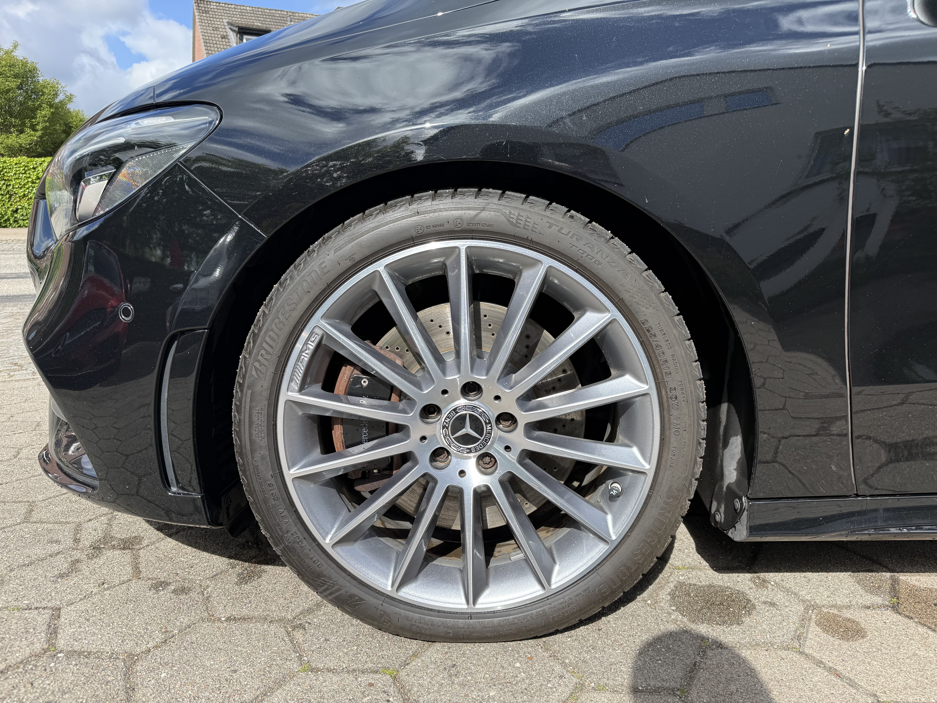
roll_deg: +0.4
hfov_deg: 71.6
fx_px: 650
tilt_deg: -12.2
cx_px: 468
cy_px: 352
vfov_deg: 56.8
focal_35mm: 24
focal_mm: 6.76
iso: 100
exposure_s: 1/2299
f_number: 1.78
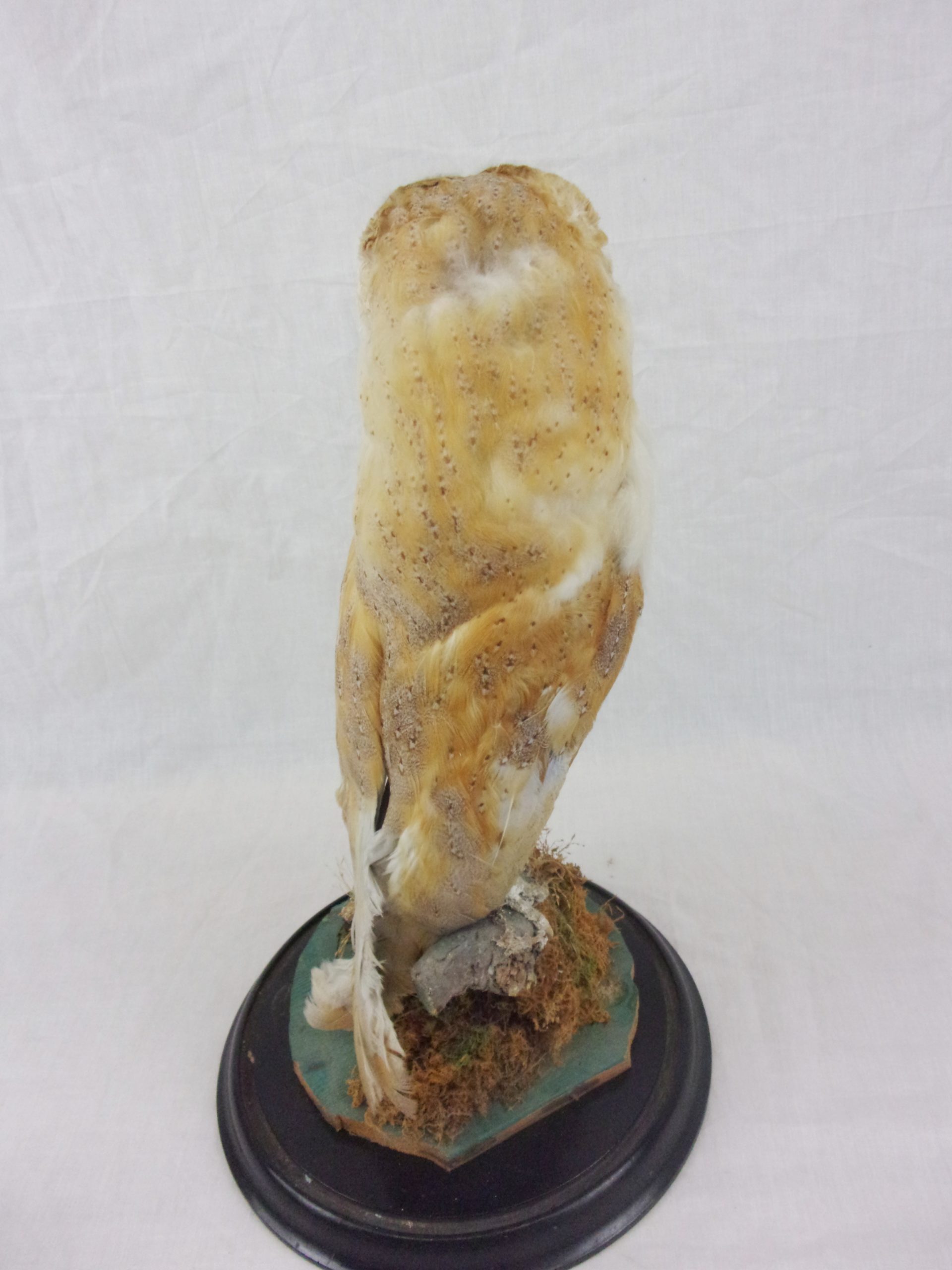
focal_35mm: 28
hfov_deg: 49.7
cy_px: 635
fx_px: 1027
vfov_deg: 63.4
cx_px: 476
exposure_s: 1/125
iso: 329
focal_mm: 5.1
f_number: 3.9
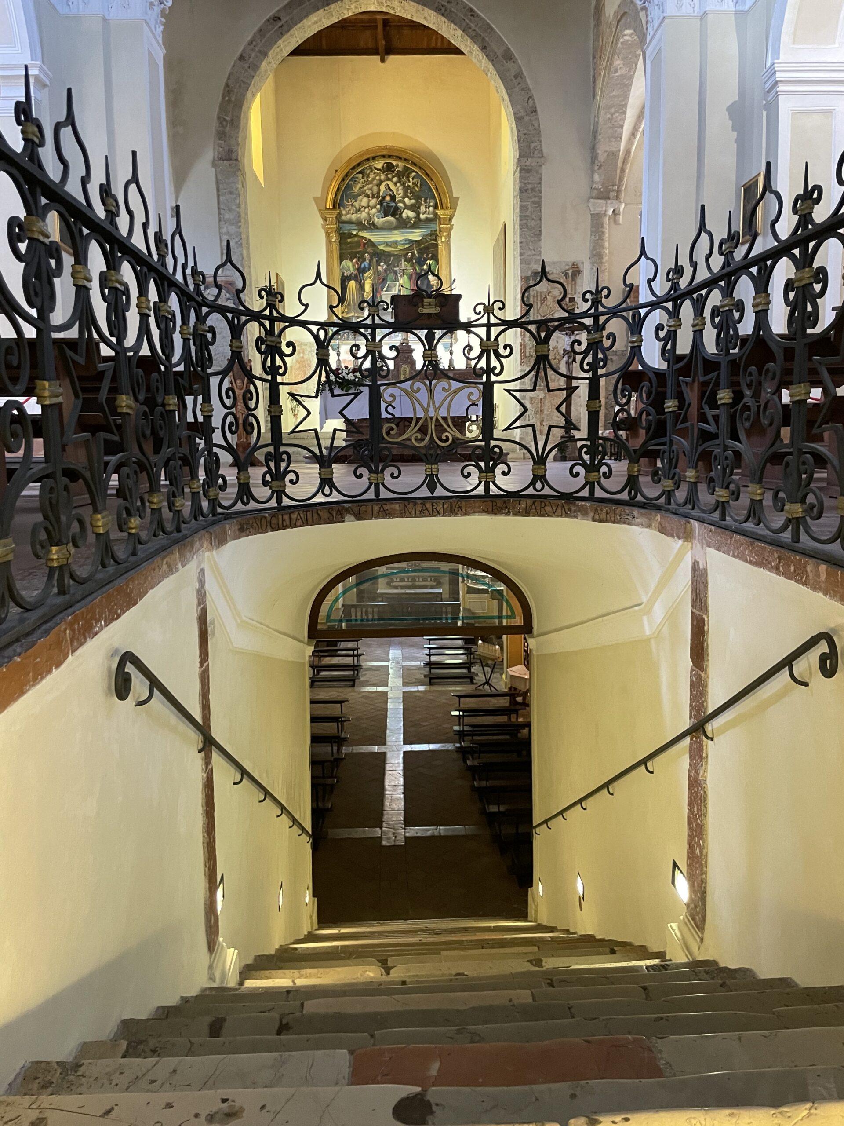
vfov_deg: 67.3
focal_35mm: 26
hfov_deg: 53.1
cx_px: 422
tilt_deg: -6.5
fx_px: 845
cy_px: 563
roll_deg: +0.3
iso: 400
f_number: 1.6
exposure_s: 1/50
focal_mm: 4.2
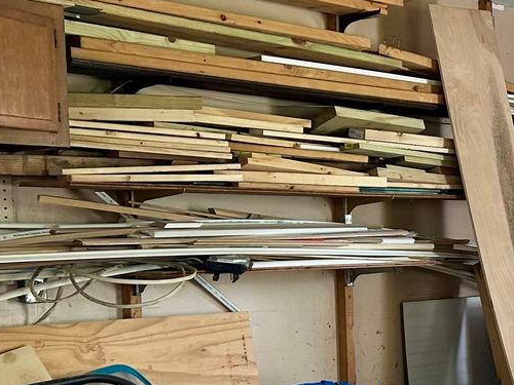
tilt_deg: -2.9
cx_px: 711
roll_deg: +1.5
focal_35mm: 78
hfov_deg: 21.9
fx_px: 1158
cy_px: 299
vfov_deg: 18.7
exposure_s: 1/60
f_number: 1.5
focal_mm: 5.7
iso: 160
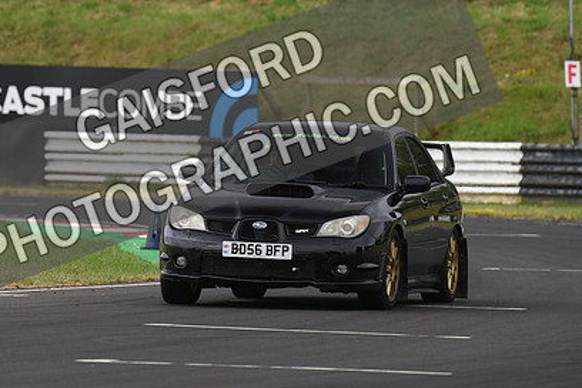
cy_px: 128
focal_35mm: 569
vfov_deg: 2.4
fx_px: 9198
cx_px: 213
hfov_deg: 3.6
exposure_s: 1/1000
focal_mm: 400
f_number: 7.1
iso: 1600
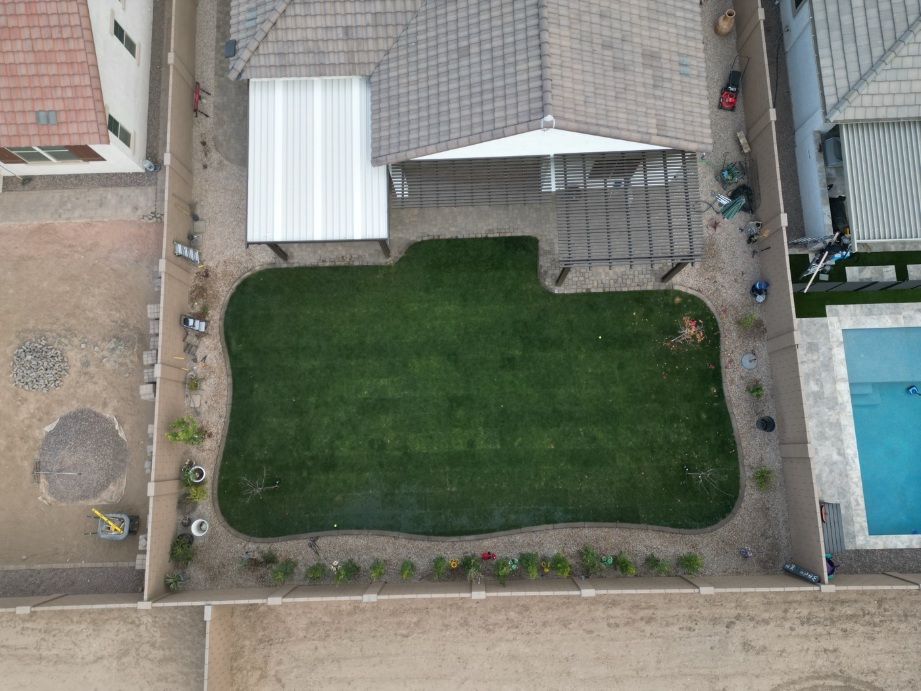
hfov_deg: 71.6
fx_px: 639
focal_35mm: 24
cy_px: 346
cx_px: 460
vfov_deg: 56.8
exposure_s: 1/725
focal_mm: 6.72
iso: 120
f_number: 1.7
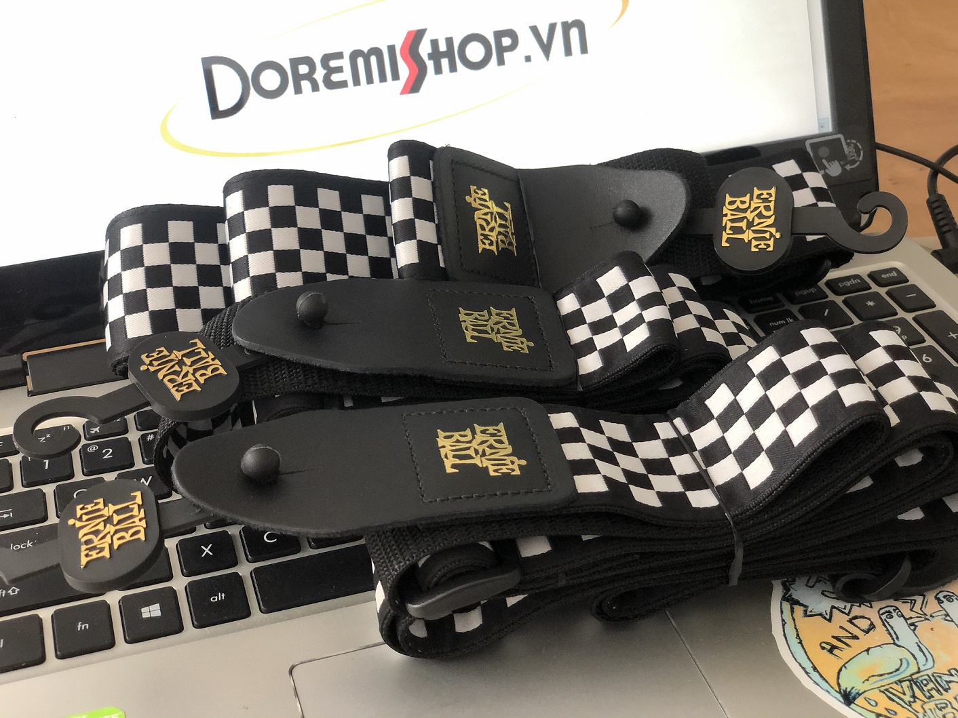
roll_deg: +1.7
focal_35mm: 52
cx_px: 479
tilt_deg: -35.1
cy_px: 359
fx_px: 1439
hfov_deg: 36.8
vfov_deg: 28.0
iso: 125
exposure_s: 1/30
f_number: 2.4
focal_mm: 6
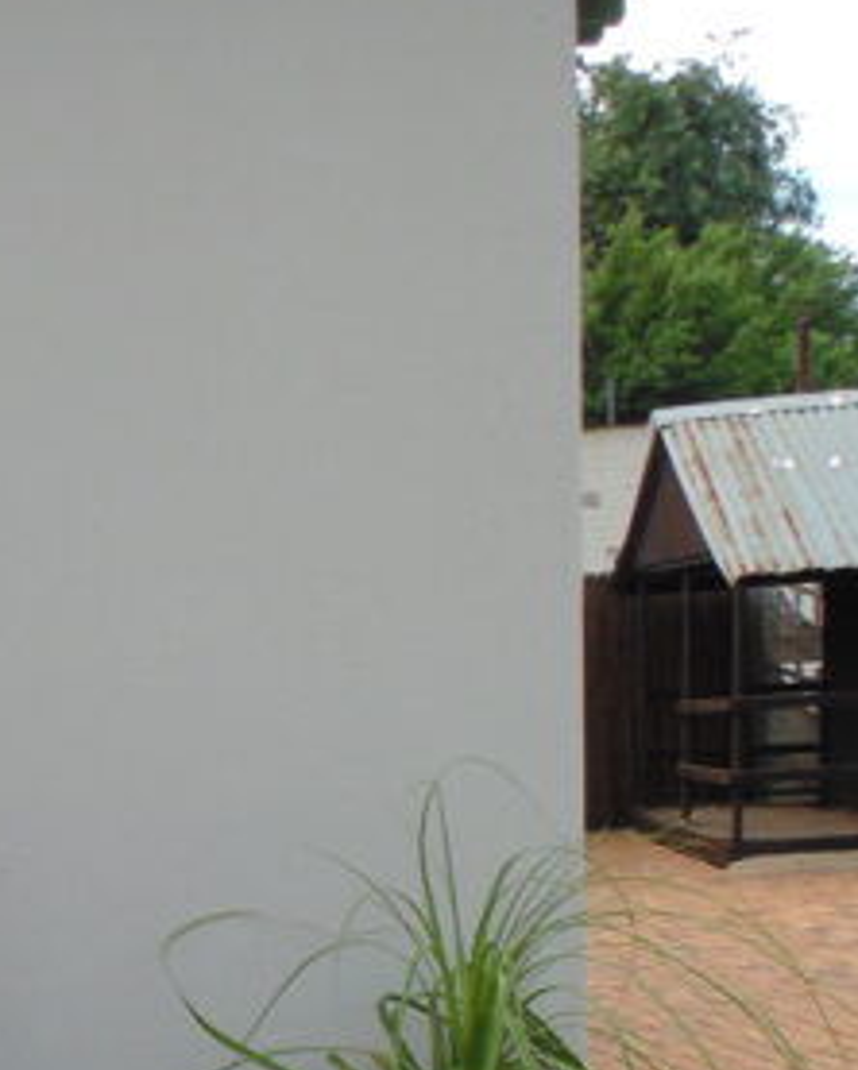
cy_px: 935
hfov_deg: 22.3
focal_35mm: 62
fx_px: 1966
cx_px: -232
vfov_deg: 29.4
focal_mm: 4
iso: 80
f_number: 3.1
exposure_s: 1/250
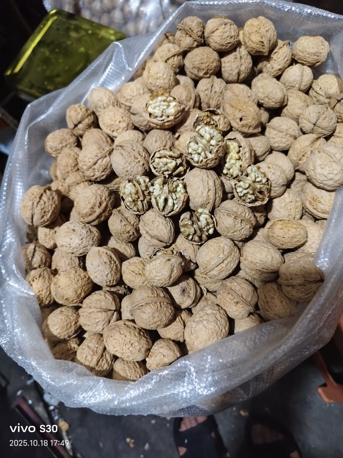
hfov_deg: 58.9
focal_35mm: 23
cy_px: 229
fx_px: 304
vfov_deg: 73.9
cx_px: 172
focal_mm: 5.56
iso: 898
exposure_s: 1/100
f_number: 1.88
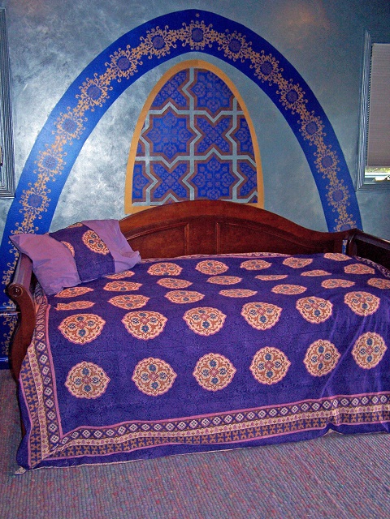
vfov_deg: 49.0
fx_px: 571
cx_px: 195
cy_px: 260
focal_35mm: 38
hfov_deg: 37.7
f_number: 2.8
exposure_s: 1/60
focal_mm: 6.3
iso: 140
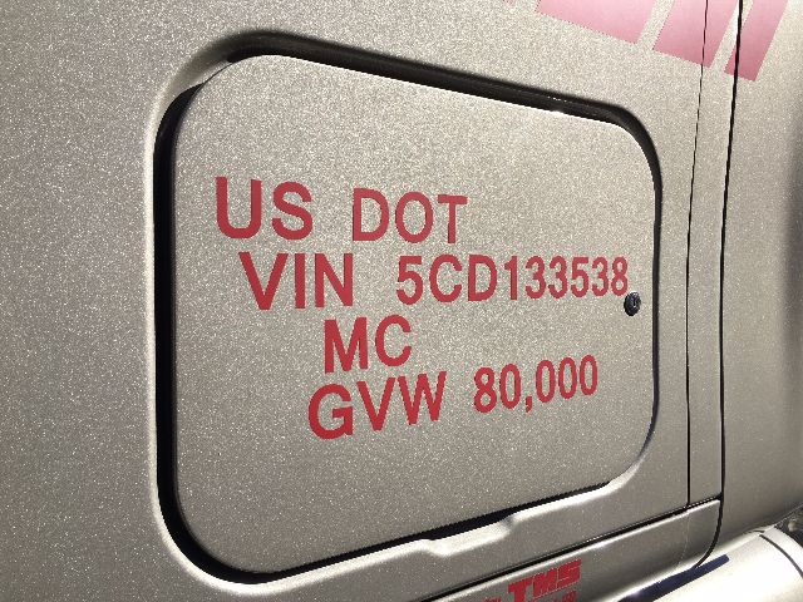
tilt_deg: -3.5
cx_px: 402
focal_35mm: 29
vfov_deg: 48.2
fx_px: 673
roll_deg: -0.6
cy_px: 301
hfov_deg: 61.7
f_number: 2.2
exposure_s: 1/1350
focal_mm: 4.15
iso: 25
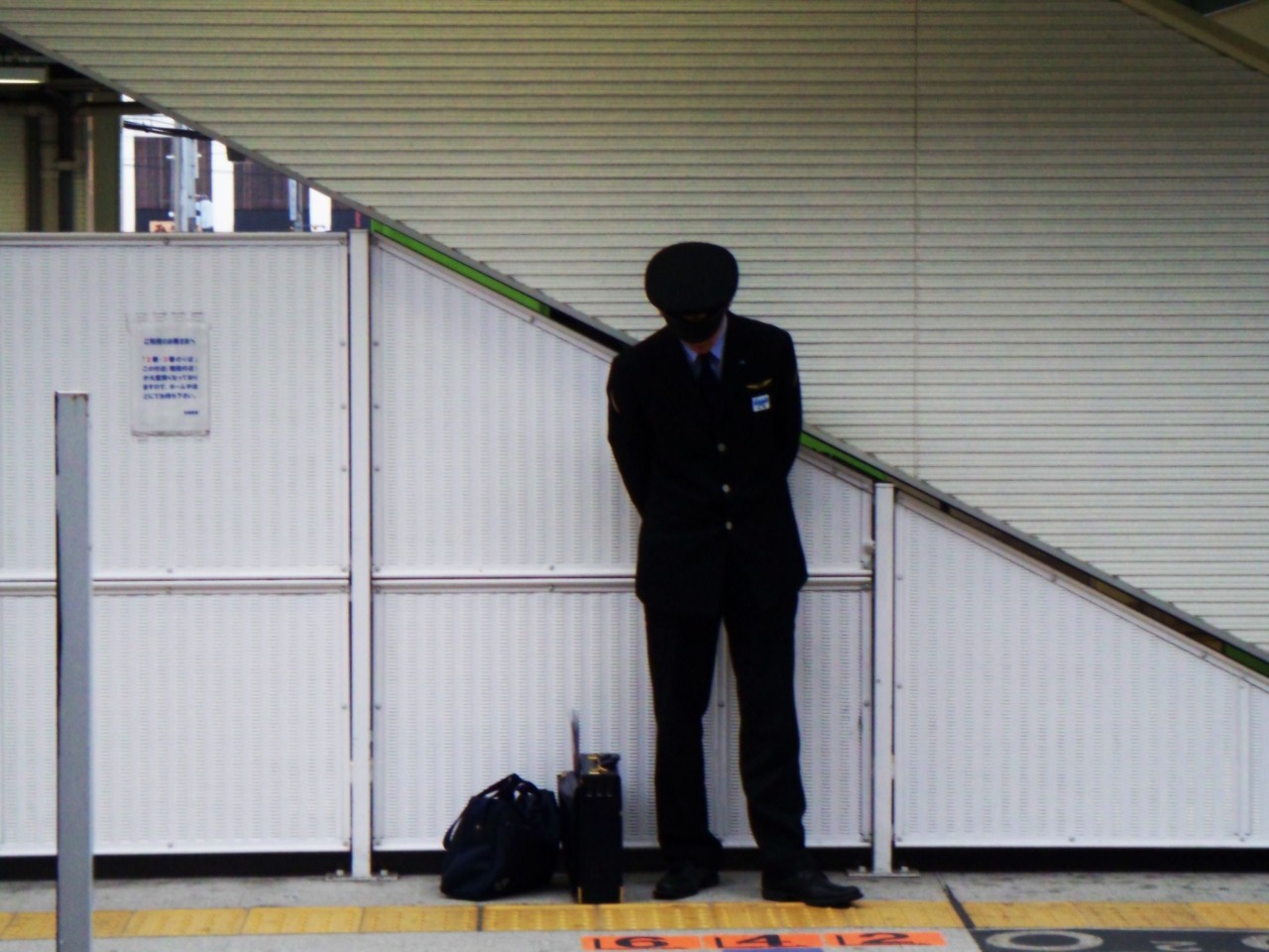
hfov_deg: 16.8
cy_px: 476
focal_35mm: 117
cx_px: 634
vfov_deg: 12.7
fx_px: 4289
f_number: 4.4
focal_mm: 19.2
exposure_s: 1/40
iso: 200
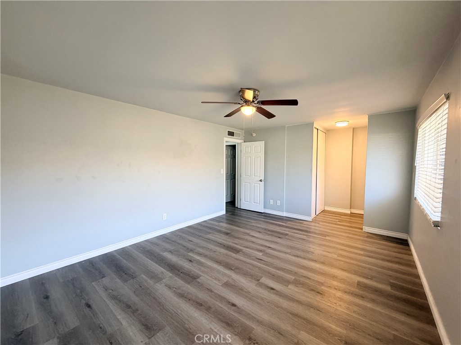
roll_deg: +0.5
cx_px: 230
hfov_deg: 102.1
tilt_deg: -3.2
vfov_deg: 85.7
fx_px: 186
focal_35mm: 14
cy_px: 172
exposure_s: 1/60
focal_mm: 2.22
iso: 200
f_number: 2.2
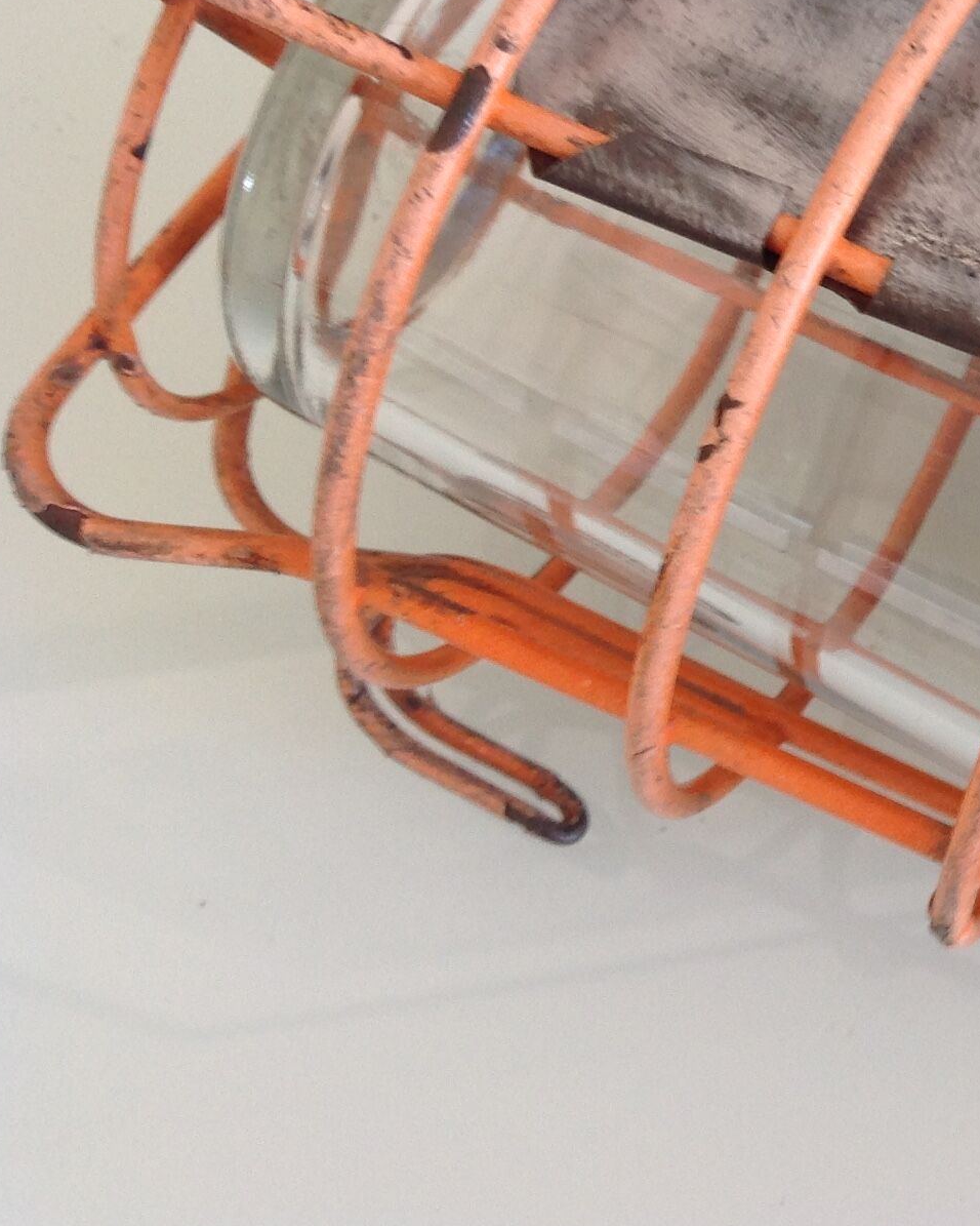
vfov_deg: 25.3
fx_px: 2683
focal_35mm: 74
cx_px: 1314
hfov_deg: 19.0
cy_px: 258
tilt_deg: -67.3
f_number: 2.4
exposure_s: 1/24
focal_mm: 4.28
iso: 50
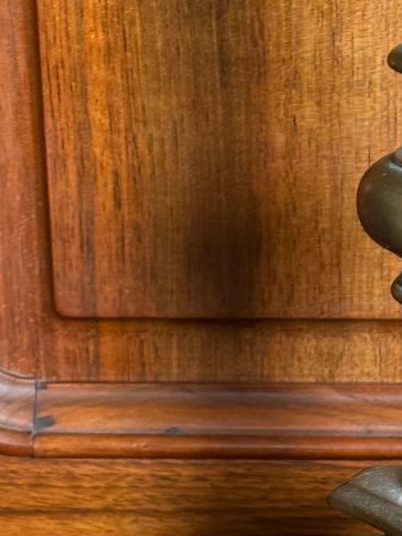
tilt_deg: -17.9
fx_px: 2136
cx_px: 448
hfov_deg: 10.6
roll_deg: -1.4
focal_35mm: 138
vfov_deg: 14.3
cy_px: 333
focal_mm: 6.76
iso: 160
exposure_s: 1/60
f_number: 1.78
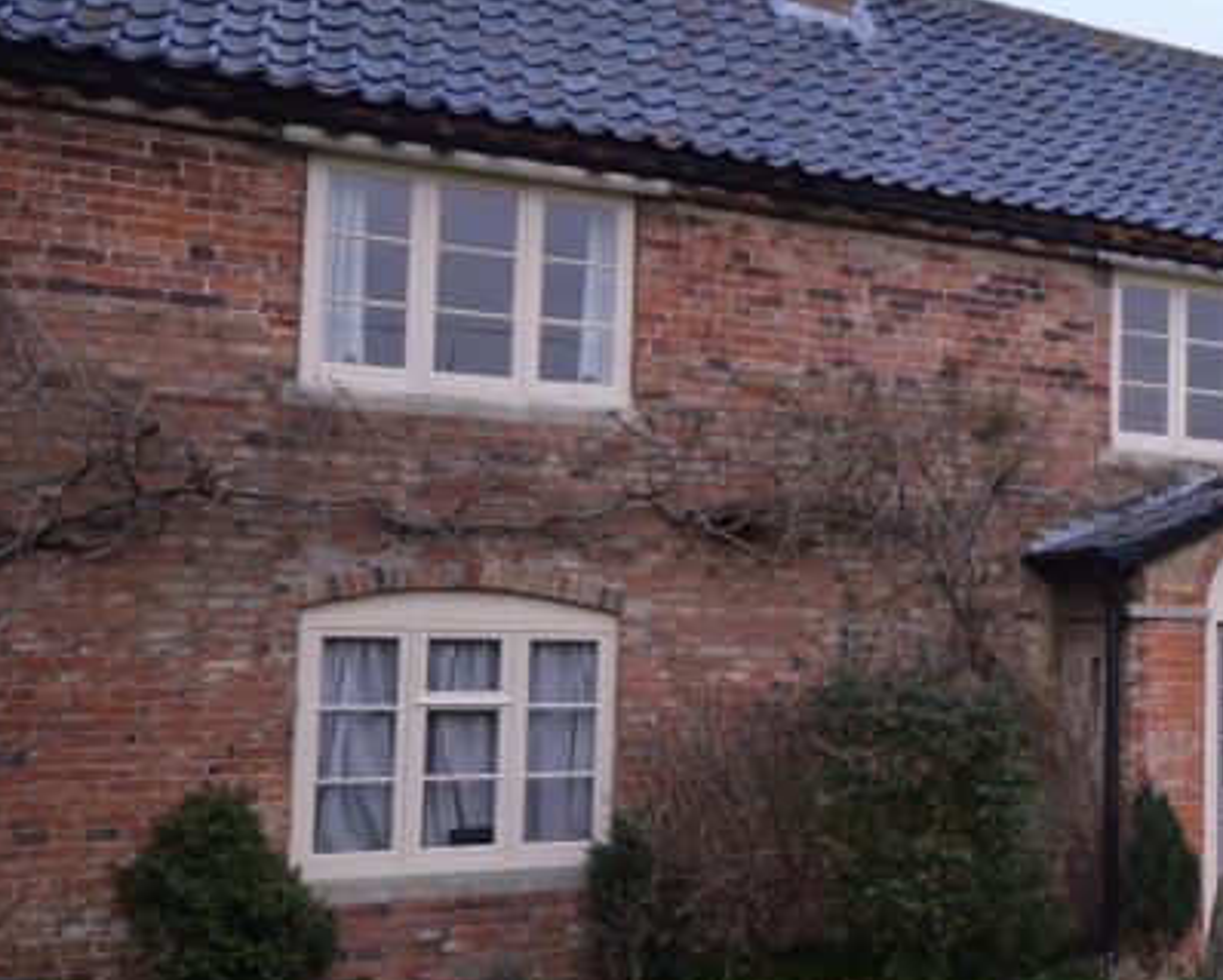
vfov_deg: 35.9
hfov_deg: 37.6
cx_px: 1315
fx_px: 1507
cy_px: 573
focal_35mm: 42
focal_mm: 11.5
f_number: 5
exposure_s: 1/100
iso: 400
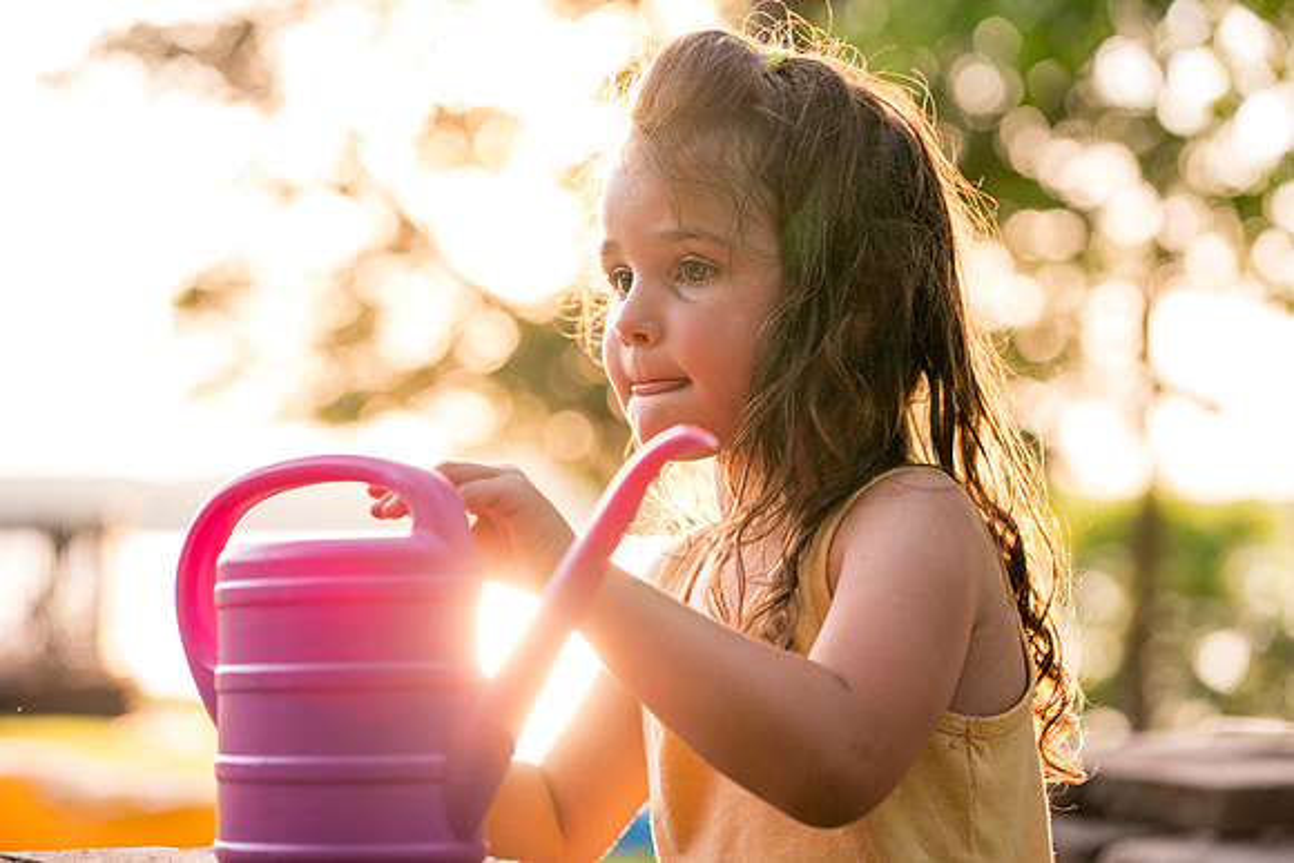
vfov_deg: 16.1
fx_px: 3056
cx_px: 647
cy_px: 432
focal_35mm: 85
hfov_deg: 23.9
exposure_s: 1/640
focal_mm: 85
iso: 1000
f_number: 3.5
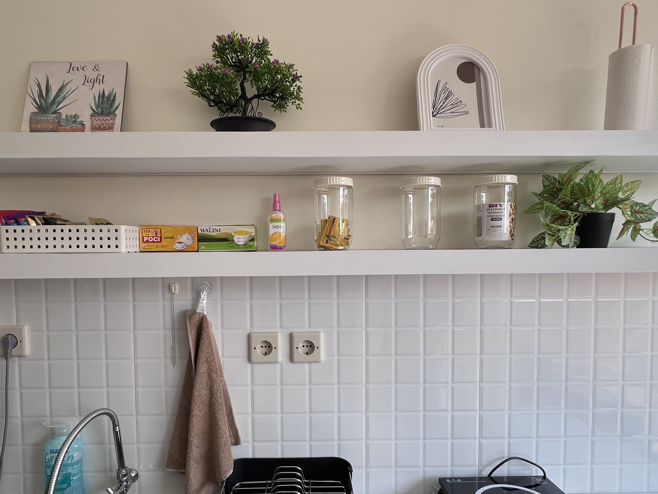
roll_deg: -0.2
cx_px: 309
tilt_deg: -3.7
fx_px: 380
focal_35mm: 20
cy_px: 277
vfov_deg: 65.8
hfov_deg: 81.7
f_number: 1.8
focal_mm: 1.57
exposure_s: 1/303
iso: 32
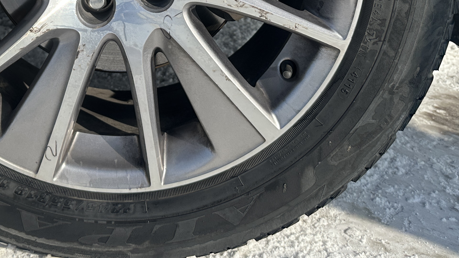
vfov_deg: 20.1
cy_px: -75
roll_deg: -0.2
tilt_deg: -10.4
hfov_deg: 37.1
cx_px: 122
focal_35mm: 55
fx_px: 669
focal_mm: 6.86
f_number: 1.78
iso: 80
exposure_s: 1/3356
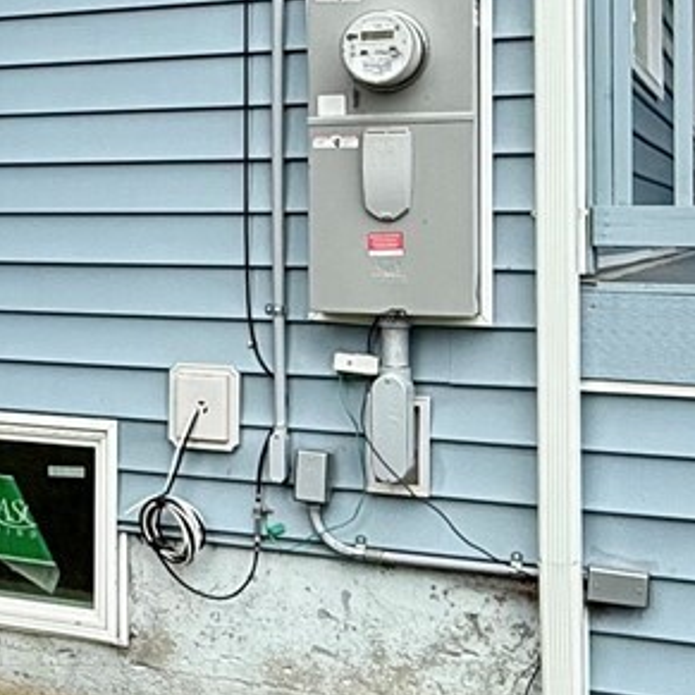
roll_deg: -0.7
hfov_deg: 24.1
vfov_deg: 25.1
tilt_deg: -0.3
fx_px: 1545
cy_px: 189
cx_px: -24
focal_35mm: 68
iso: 50
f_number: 2.2
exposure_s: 1/809
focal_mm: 2.22
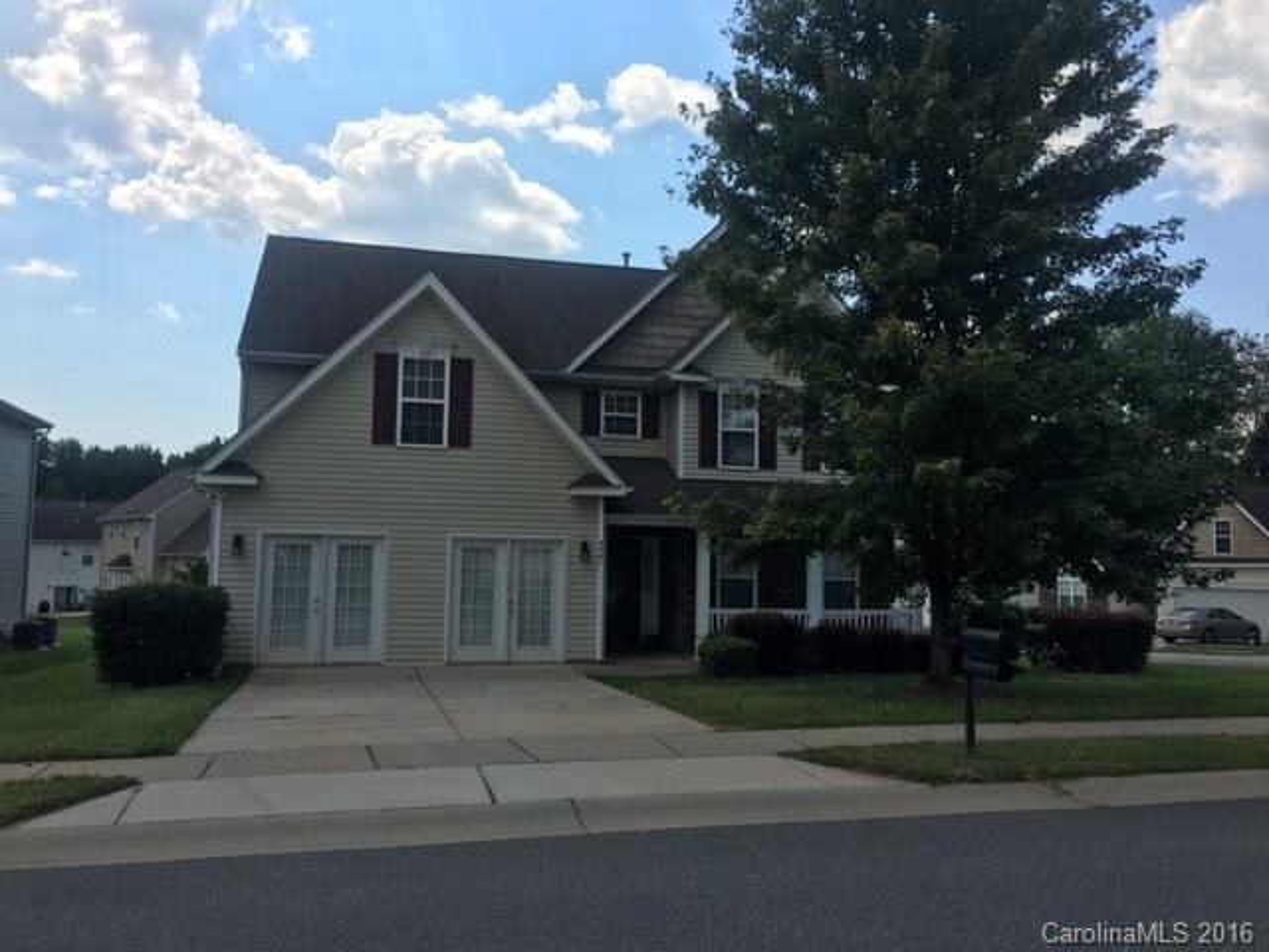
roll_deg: -0.5
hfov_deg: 61.7
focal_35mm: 29
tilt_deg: +6.0
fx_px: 1063
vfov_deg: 48.2
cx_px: 634
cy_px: 476
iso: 25
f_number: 2.2
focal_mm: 4.15
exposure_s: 1/1672
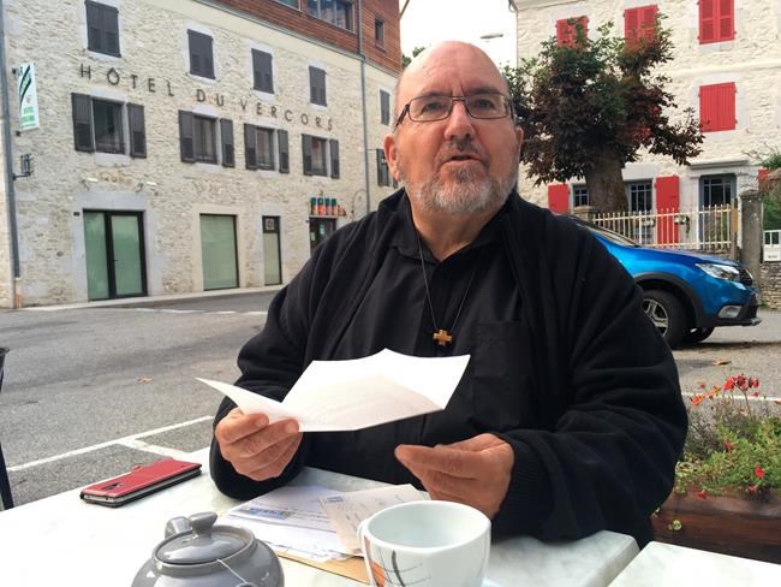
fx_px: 655
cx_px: 390
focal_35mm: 29
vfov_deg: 48.3
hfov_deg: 61.6
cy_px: 294
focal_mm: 4.15
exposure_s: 1/100
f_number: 2.2
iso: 32
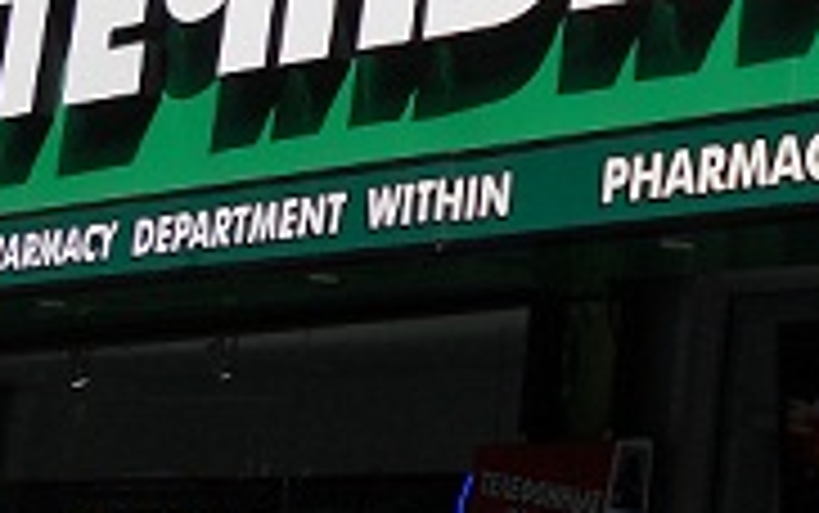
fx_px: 2278
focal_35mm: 102
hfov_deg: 19.9
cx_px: 765
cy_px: -94
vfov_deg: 12.6
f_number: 3.2
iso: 80
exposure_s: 1/800
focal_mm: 4.9
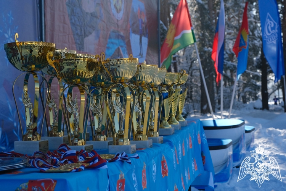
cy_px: 96
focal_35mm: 49
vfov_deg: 27.5
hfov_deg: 40.3
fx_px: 389
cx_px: 143
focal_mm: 32.5
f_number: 5.6
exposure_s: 1/2000
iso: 640
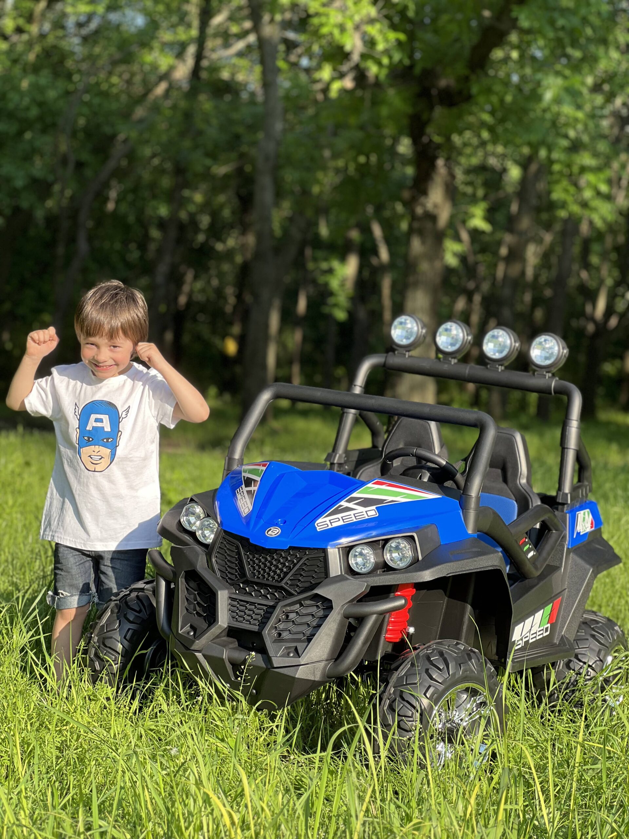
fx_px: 1866
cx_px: 314
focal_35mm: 77
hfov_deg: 19.1
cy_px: 420
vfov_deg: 25.3
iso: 25
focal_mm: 9
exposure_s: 1/171
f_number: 2.8
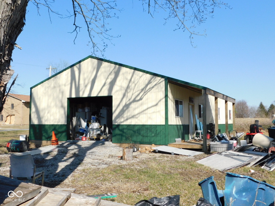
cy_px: 103
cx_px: 138
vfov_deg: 39.7
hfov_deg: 51.4
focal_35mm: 36
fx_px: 286
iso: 125
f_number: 3.5
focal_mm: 6.3
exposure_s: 1/1250
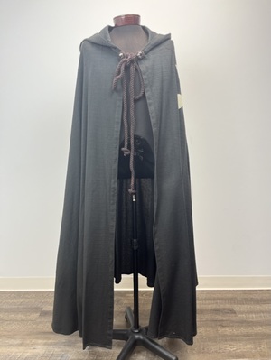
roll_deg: +0.5
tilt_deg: -7.4
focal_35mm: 26
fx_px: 271
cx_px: 136
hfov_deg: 53.1
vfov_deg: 67.3
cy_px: 180
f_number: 1.6
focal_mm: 5.1
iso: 64
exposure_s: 1/120
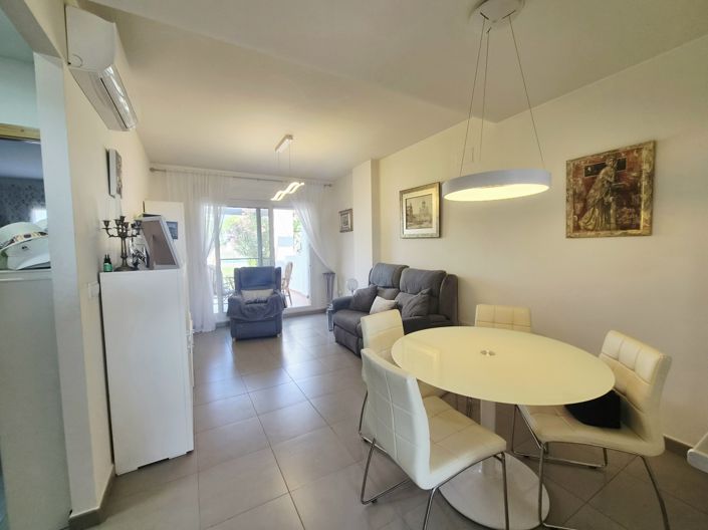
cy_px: 265
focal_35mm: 13
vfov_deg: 89.9
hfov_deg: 106.2
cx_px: 354
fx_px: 266
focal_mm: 2.2
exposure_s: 1/104
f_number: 2.2
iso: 50
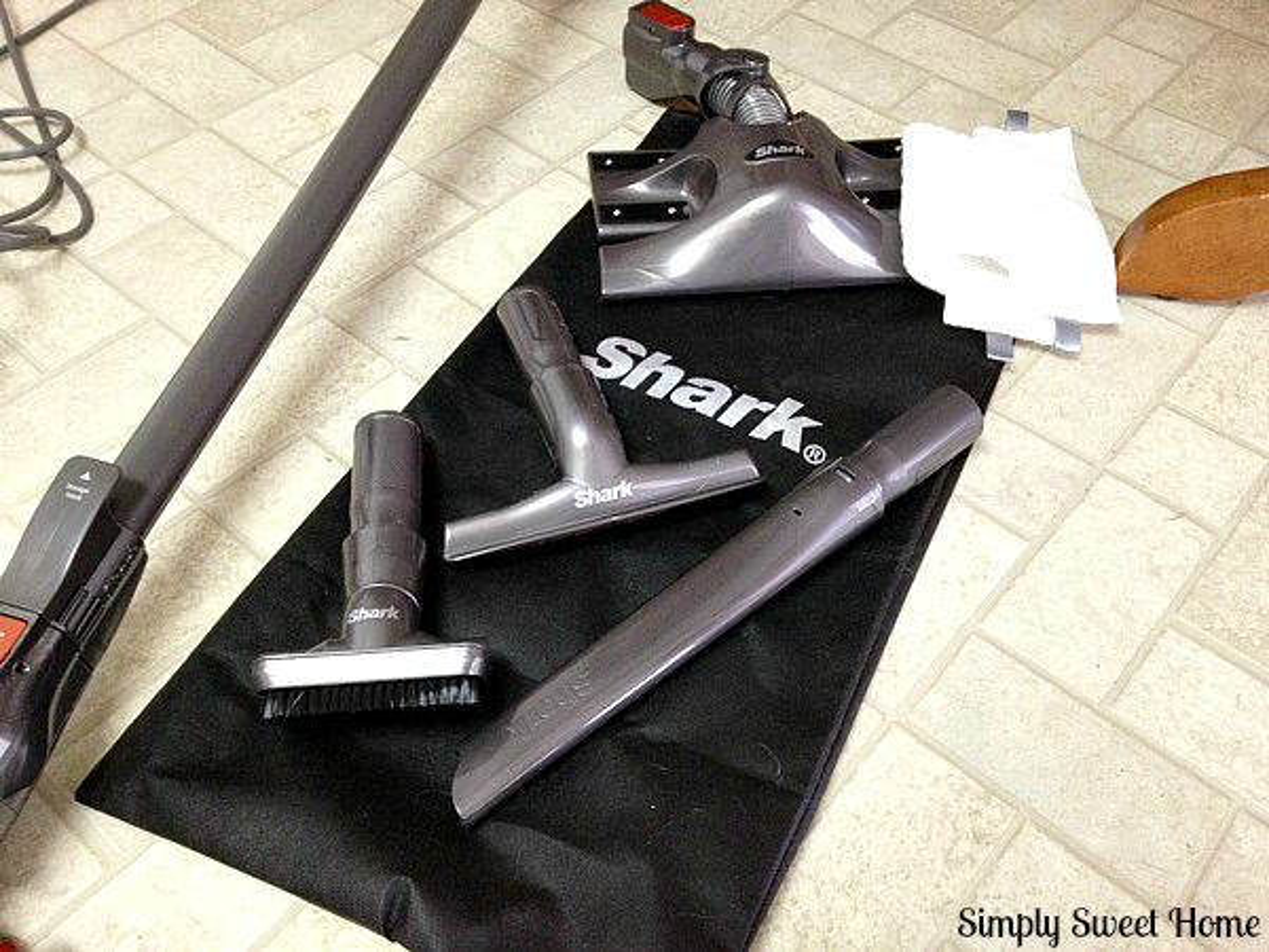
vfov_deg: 42.9
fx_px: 1210
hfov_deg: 55.4
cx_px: 634
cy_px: 476
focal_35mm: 33
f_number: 2.4
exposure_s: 1/20
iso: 250
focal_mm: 4.12
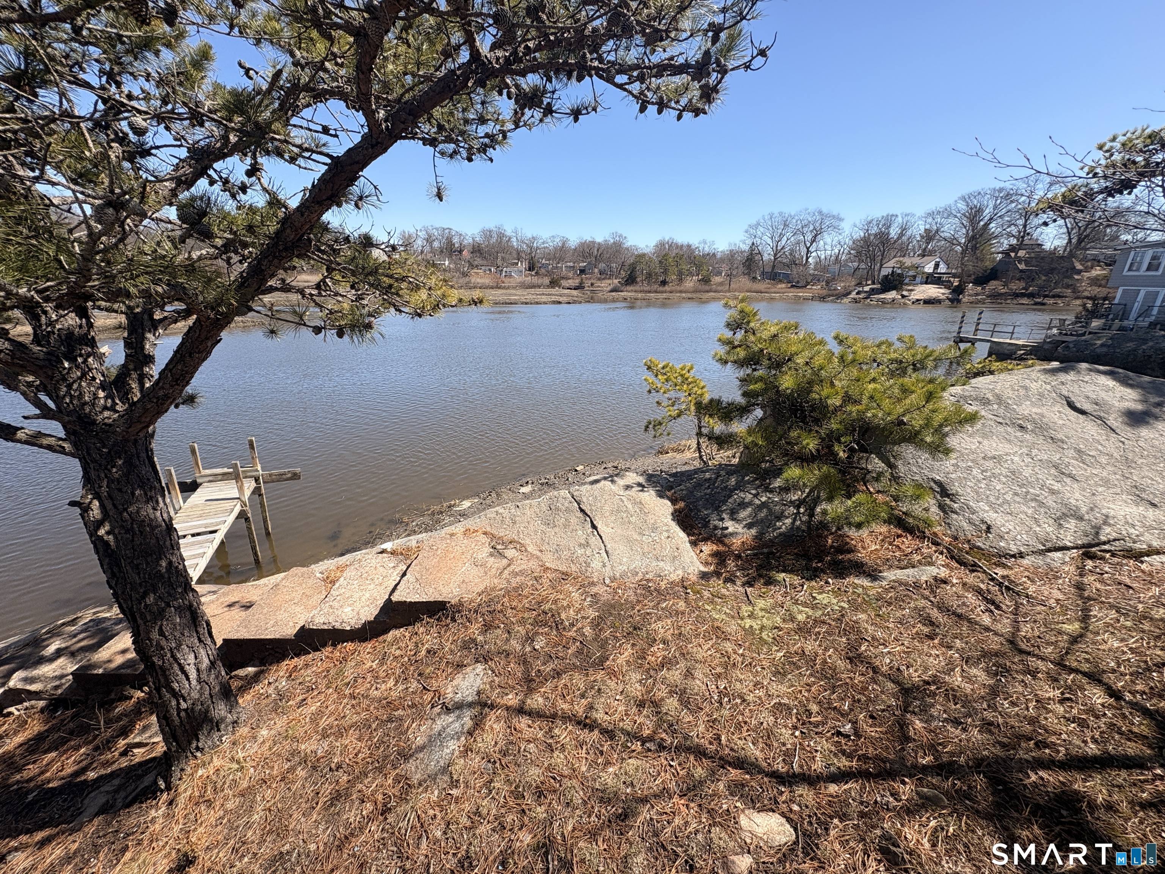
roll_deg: -0.7
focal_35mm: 14
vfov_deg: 85.7
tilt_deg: -17.0
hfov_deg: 102.1
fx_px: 471
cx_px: 582
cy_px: 437
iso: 50
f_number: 2.2
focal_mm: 2.22
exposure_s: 1/1094
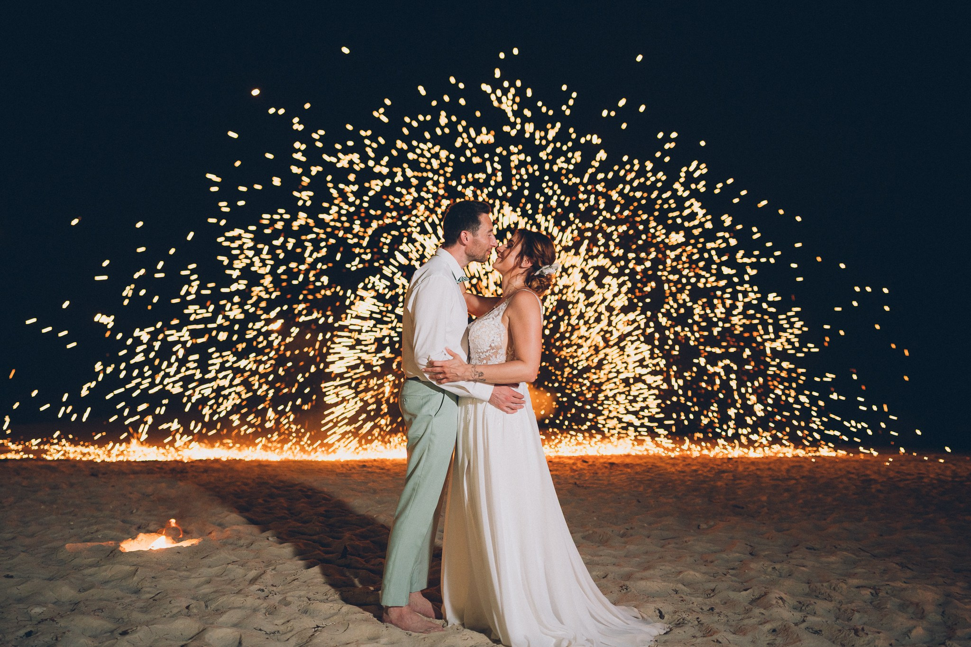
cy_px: 316
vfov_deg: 50.6
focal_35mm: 25
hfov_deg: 70.6
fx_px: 685
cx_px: 465
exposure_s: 1/60
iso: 320
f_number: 1.8
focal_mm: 24
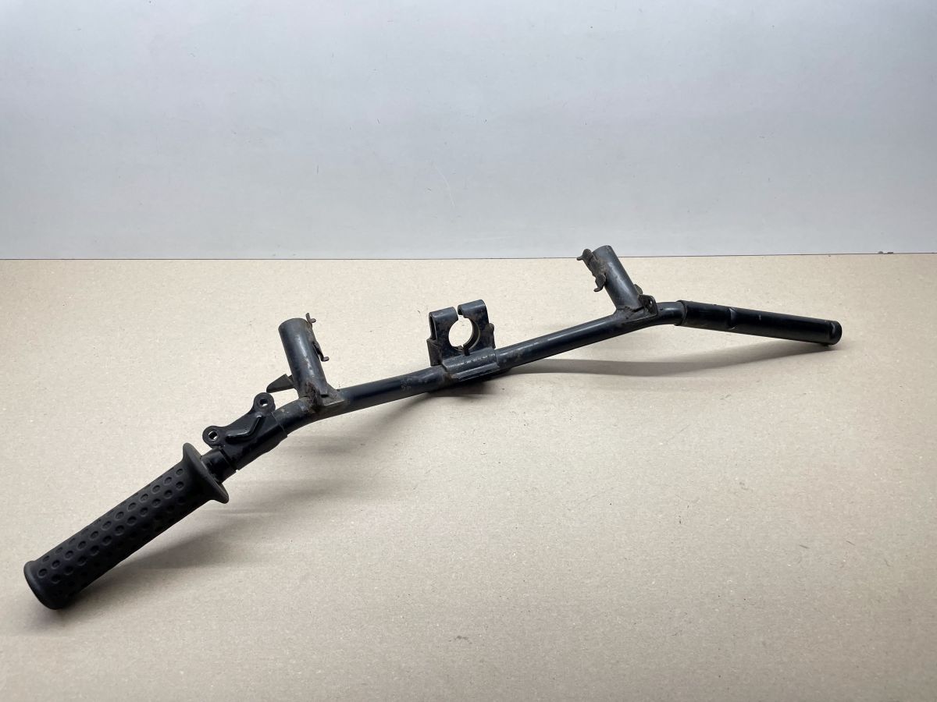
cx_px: 468
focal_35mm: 26
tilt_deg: -38.1
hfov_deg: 67.3
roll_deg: +1.3
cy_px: 351
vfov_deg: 53.1
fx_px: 704
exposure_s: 1/100
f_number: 1.6
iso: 64
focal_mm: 4.2
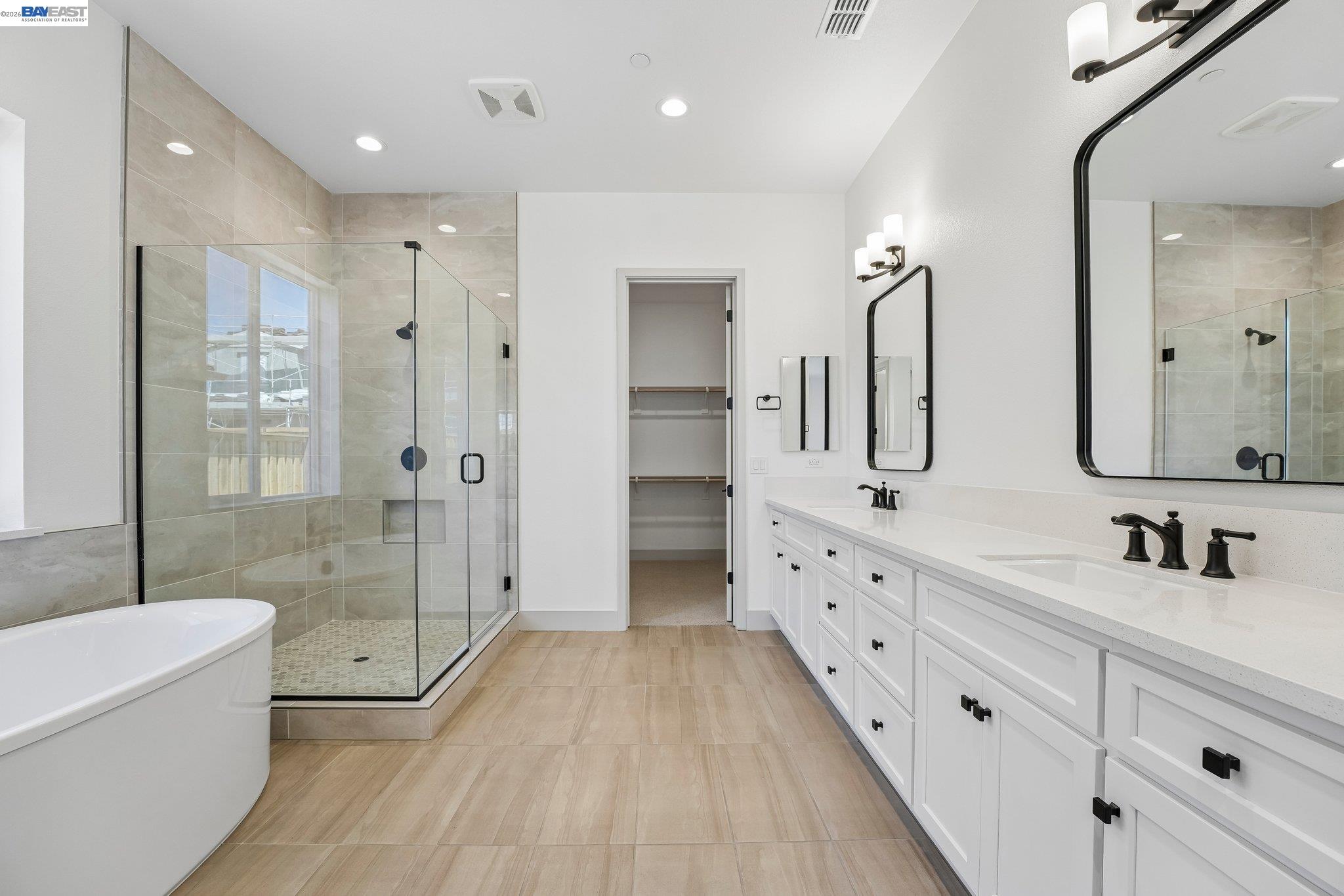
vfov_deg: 81.2
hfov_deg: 104.3
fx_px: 523
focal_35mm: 14
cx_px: 672
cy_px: 448
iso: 640
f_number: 8
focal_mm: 14
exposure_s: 1/30
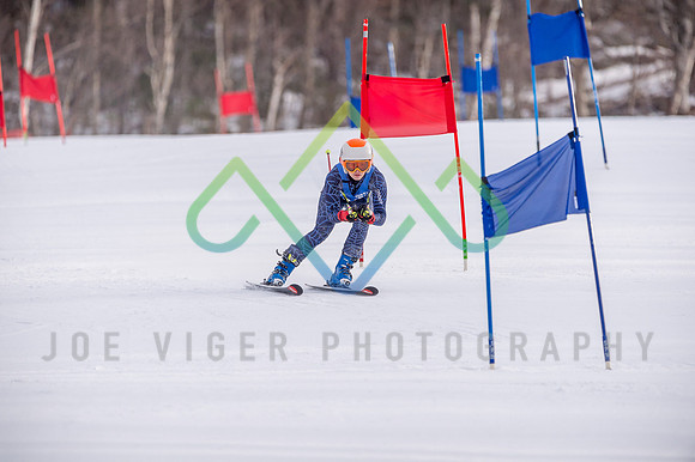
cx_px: 348
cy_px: 231
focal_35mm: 600
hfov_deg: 3.4
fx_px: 11576
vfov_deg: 2.3
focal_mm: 600
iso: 800
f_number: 6.3
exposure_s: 1/2500
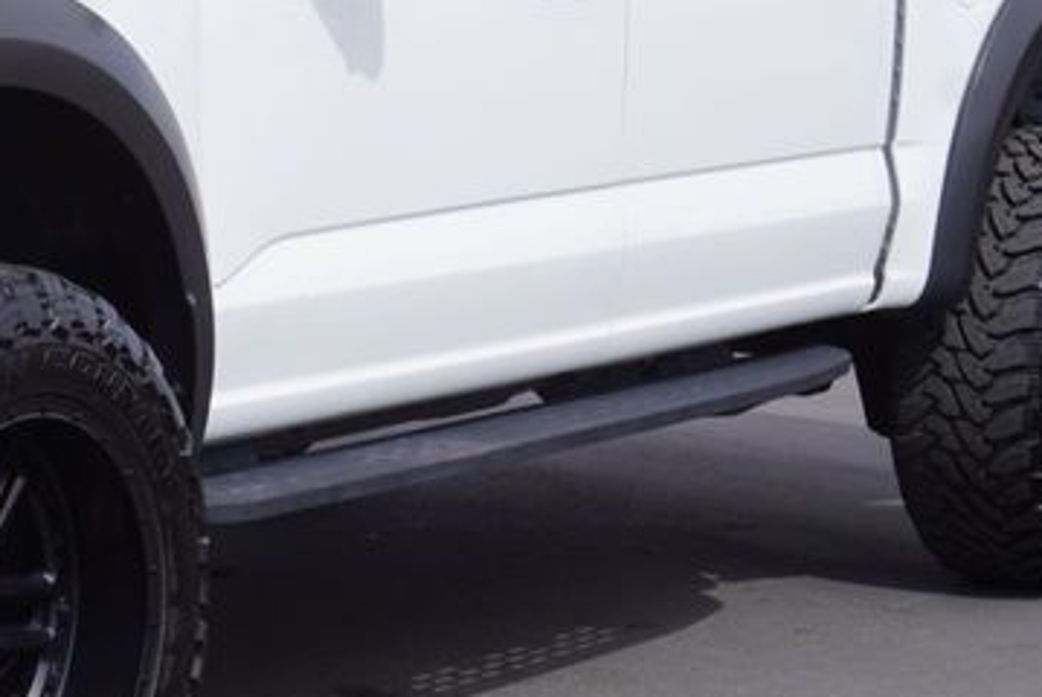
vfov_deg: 10.0
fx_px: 3968
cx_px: -122
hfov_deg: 14.6
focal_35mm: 137
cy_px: 247
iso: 100
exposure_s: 1/125
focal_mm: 32
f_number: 11
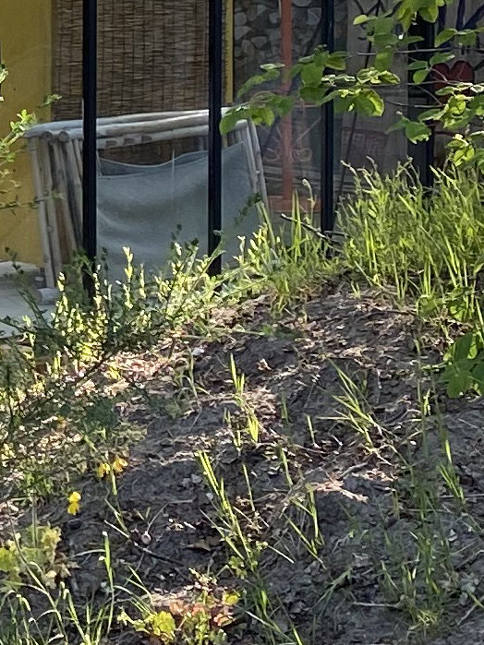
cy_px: -106
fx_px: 2797
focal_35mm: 150
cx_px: -753
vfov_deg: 12.9
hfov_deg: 8.8
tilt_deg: +0.4
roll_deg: -0.9
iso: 32
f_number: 1.8
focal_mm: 4.25
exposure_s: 1/228
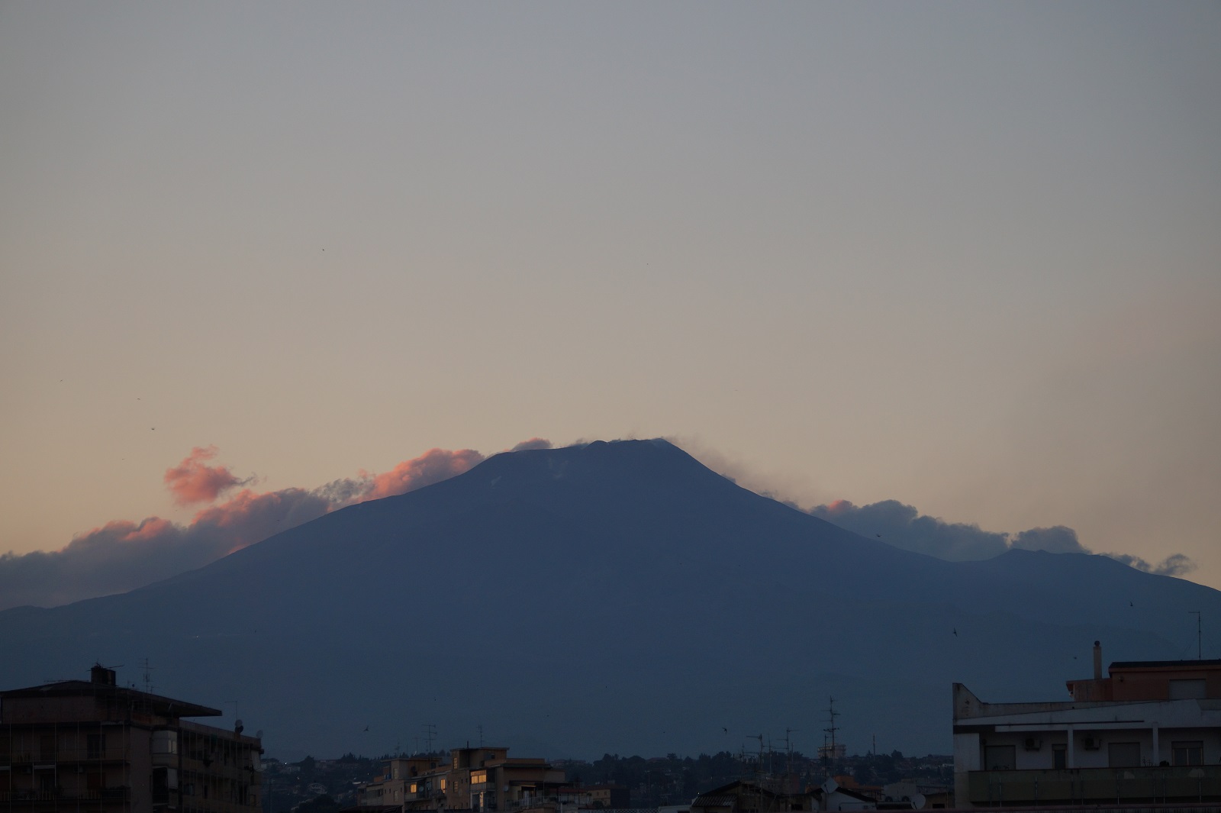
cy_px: 406
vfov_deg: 9.1
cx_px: 610
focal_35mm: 150
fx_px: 5085
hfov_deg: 13.7
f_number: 4.5
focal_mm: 100
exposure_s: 1/160
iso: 160
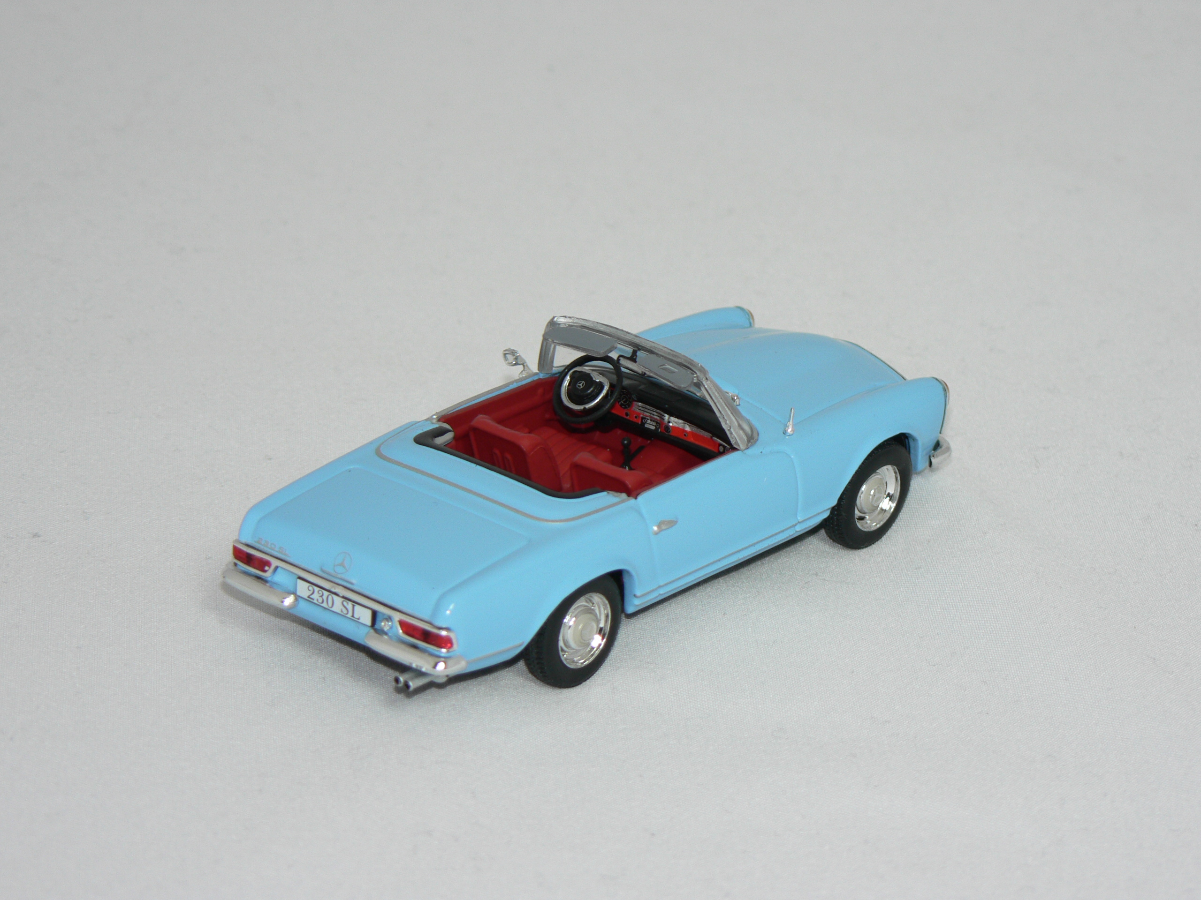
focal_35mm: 147
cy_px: 450
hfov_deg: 13.4
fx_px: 5100
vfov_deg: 10.1
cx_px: 600
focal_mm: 24.6
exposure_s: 1/80
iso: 80
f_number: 3.3
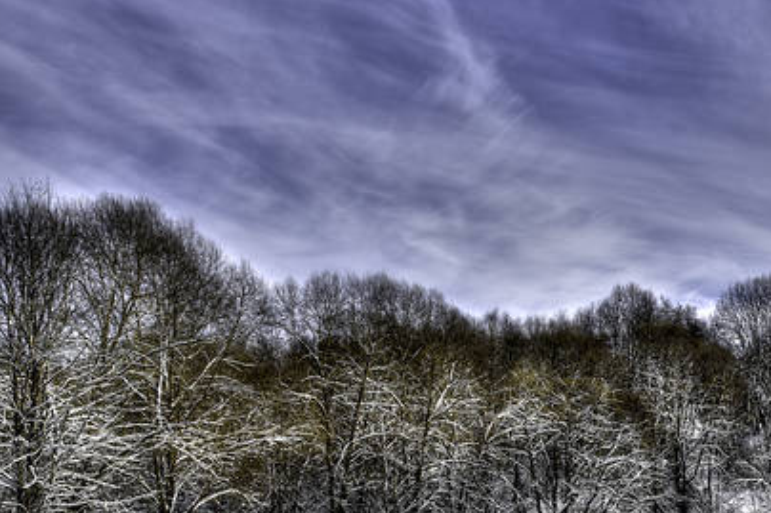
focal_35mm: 57
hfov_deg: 34.1
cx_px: 611
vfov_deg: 23.5
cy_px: 376
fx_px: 1220
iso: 200
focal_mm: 32
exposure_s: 1/640
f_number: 9
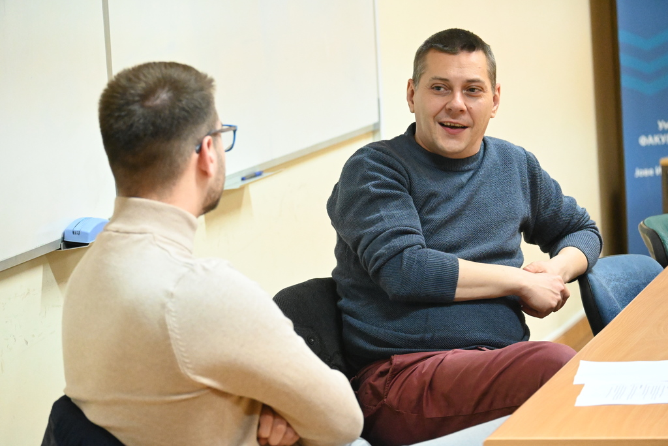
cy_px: 223
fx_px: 3062
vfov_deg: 8.3
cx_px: 334
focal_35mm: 165
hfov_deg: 12.5
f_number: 5
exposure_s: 1/60
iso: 7200
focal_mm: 110
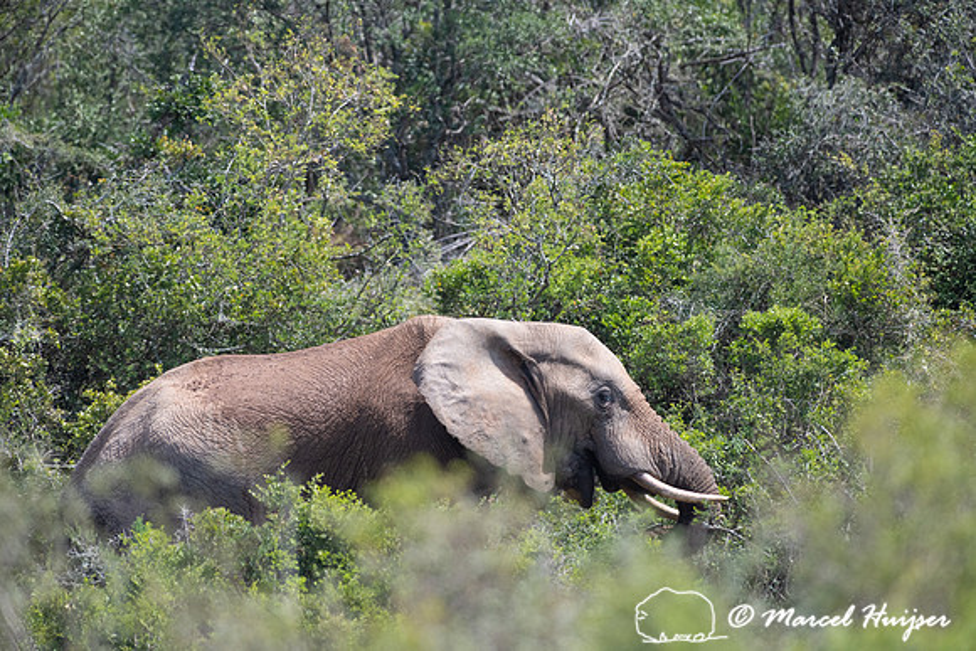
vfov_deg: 2.3
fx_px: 16270
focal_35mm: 600
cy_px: 326
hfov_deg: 3.4
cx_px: 488
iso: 800
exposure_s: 1/1600
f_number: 7.1
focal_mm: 600
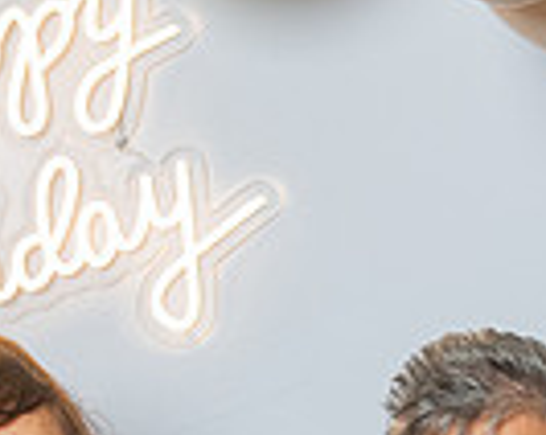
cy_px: 855
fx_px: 4018
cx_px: 614
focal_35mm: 249
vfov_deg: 6.0
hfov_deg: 7.7
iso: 250
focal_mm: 50
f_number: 4
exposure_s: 1/250
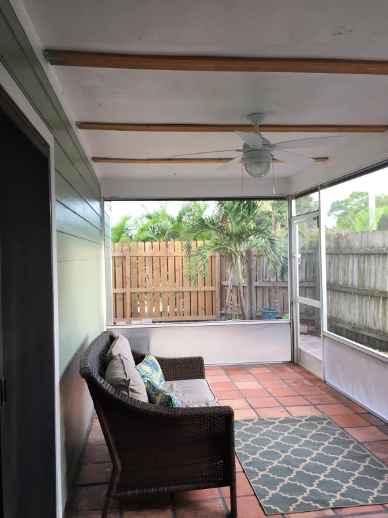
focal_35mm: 29
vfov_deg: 61.7
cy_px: 259
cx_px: 194
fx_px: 433
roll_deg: +1.5
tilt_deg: +0.4
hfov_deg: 48.2
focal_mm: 4.15
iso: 32
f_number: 2.2
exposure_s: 1/40
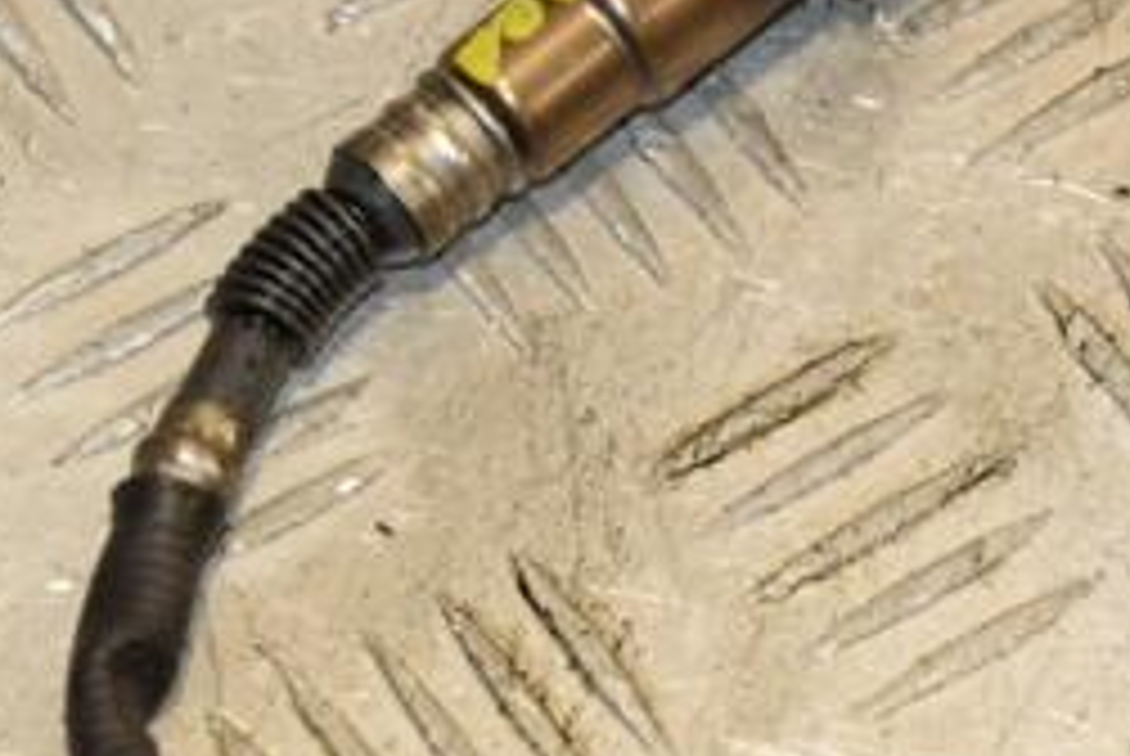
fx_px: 6976
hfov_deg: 9.2
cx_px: 1107
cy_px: 346
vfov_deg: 6.2
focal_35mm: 222
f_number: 9
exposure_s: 1/200
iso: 800
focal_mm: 62
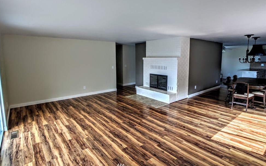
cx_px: 131
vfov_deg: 41.8
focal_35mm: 30
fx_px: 218
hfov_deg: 62.9
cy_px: 73
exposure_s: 1/120
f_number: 1.8
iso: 52
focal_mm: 4.44
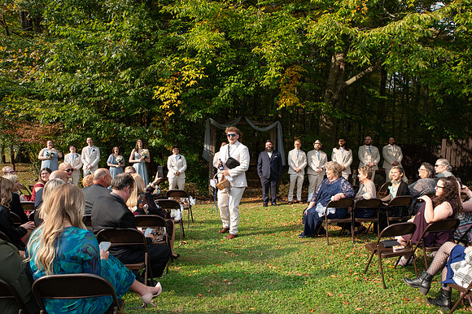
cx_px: 236
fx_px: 334
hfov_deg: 70.4
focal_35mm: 26
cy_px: 157
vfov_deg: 50.3
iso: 400
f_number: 8
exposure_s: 1/200
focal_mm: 24
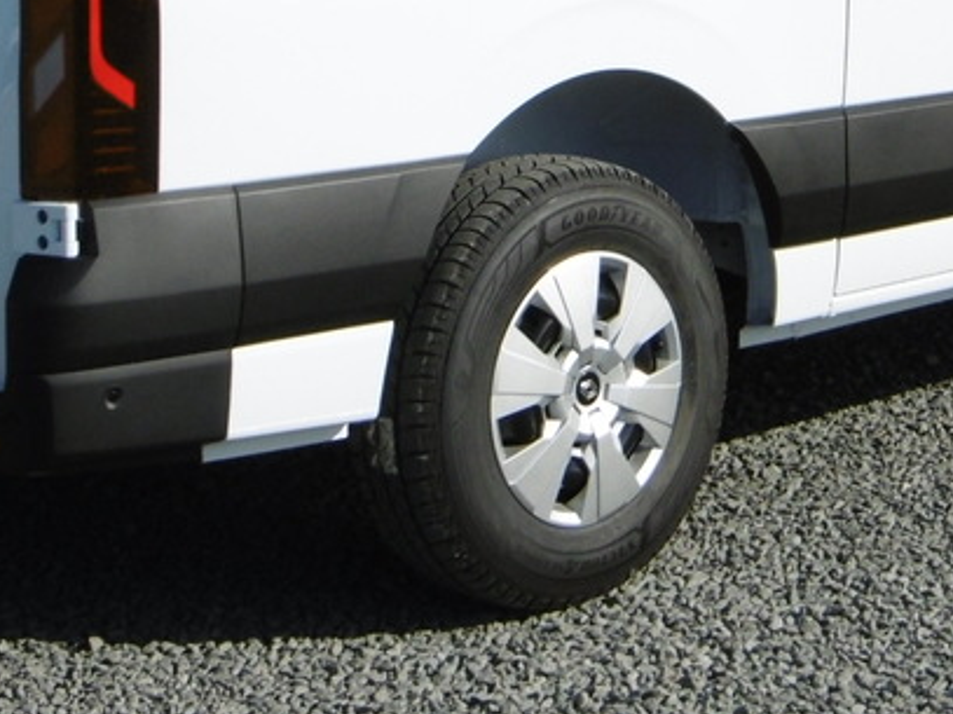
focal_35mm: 112
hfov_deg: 17.6
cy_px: -145
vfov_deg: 12.9
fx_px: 3083
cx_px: 543
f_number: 9.3
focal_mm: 6.8
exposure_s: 1/250
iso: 100
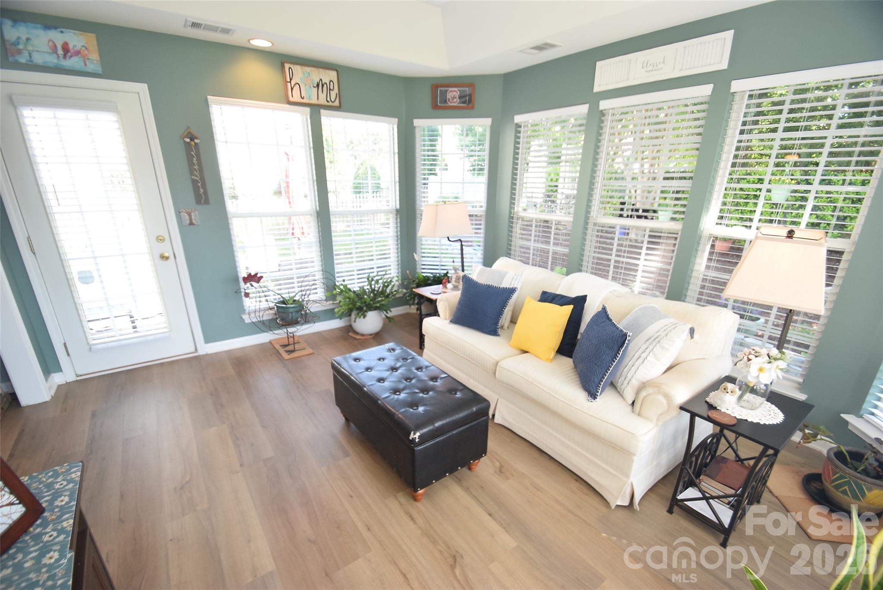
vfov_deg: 77.4
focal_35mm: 15
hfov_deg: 100.4
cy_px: 295
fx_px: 368
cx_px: 442
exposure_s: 1/125
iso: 800
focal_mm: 10
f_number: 5.6
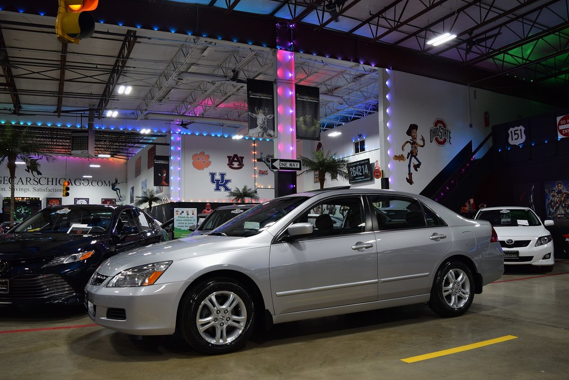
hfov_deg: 65.4
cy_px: 192
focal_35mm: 28
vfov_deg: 46.4
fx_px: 443
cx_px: 274
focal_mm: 18
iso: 400
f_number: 4.5
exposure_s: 1/80
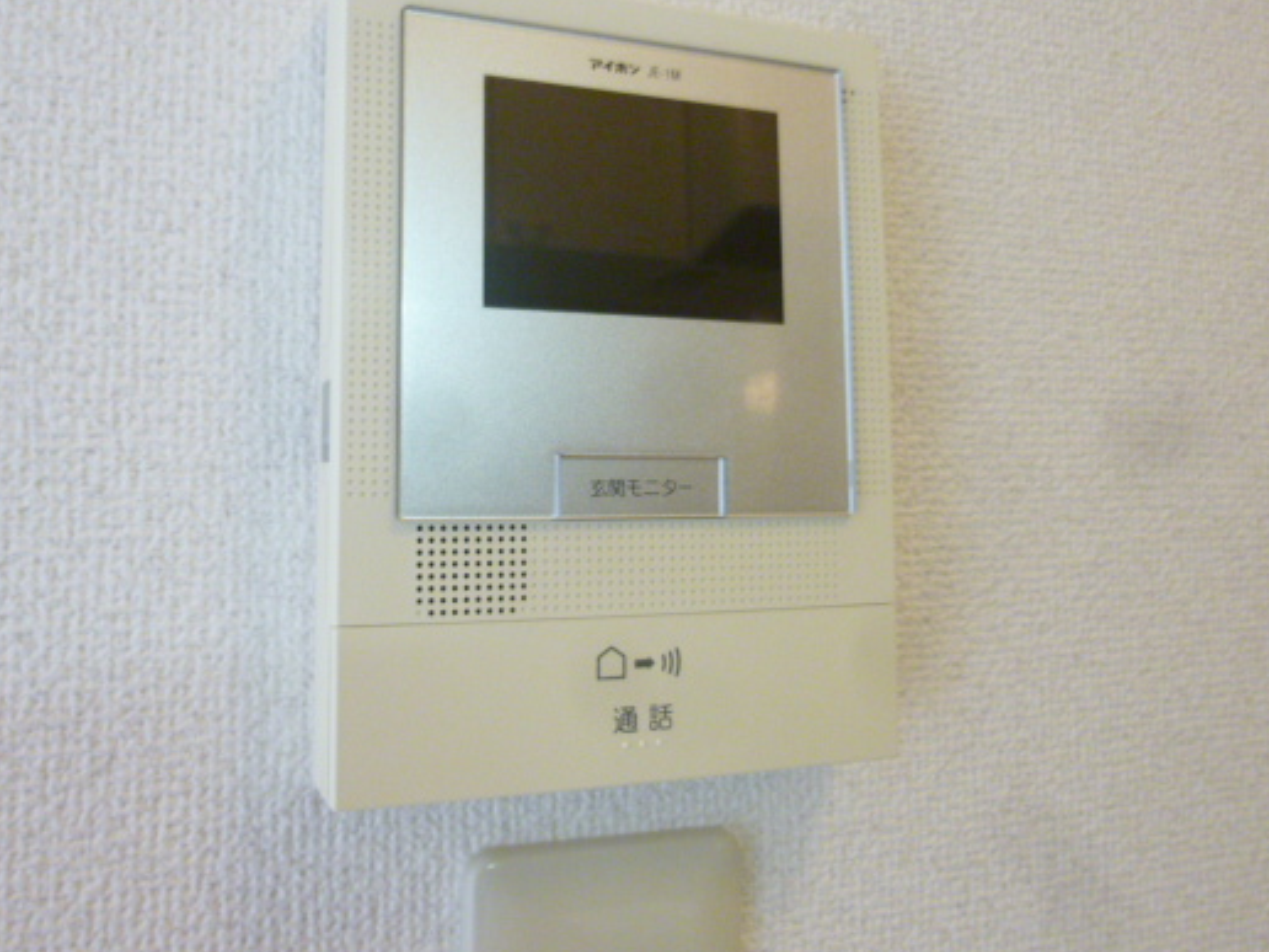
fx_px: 1136
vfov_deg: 45.3
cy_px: 399
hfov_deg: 58.3
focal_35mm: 31
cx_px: 598
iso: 400
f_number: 3.1
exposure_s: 1/40
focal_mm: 4.5
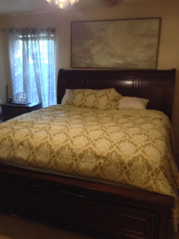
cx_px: 90
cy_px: 120
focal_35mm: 33
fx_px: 228
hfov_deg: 42.9
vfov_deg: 55.4
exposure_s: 1/15
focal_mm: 3.3
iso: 250
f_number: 2.4
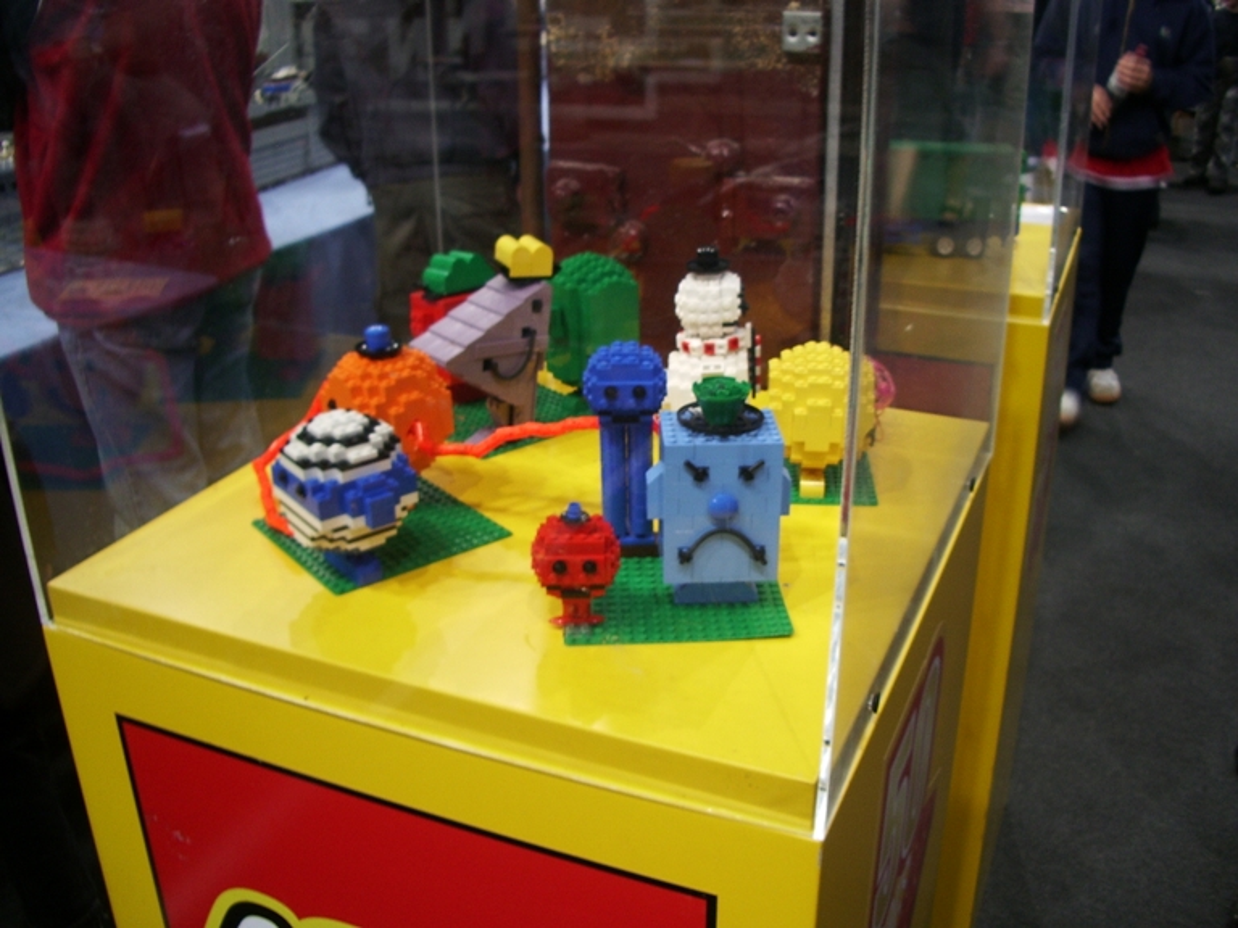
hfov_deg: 52.6
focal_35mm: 35
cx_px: 619
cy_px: 464
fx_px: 1252
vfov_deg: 40.7
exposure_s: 1/6
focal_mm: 5.8
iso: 100
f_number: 2.6
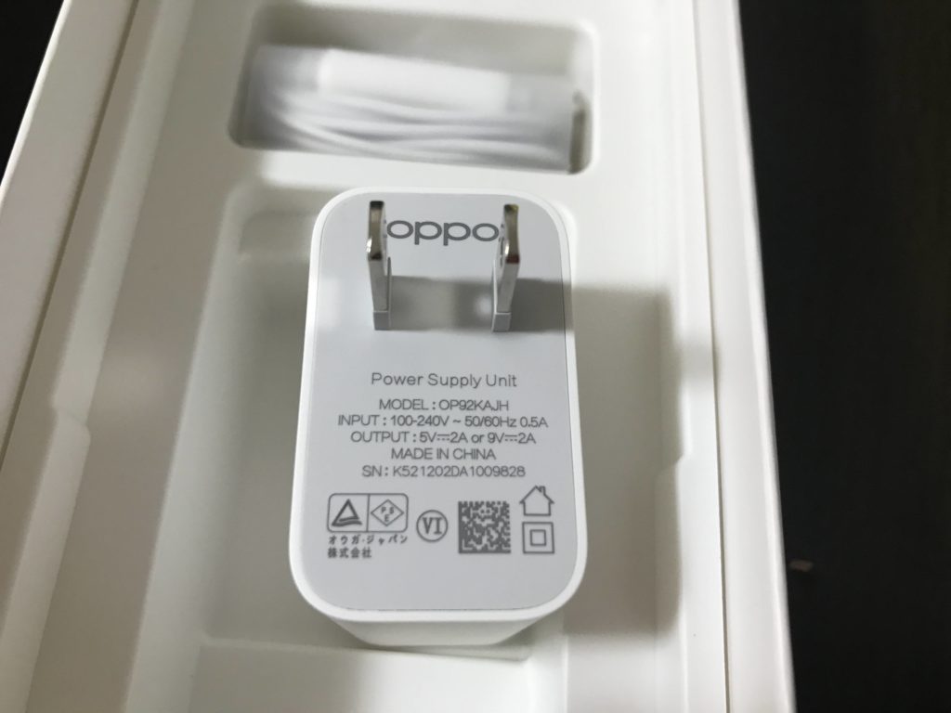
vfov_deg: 49.7
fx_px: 769
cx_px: 476
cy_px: 356
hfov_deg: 63.4
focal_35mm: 28
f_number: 1.8
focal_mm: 3.99
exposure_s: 1/20
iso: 40
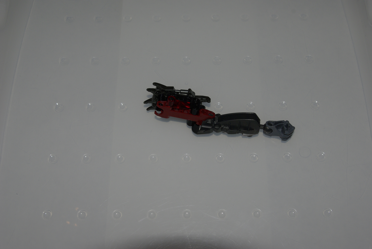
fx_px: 481
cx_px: 186
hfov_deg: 42.3
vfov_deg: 29.0
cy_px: 124
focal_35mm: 46
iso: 400
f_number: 8
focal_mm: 31
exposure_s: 1/45
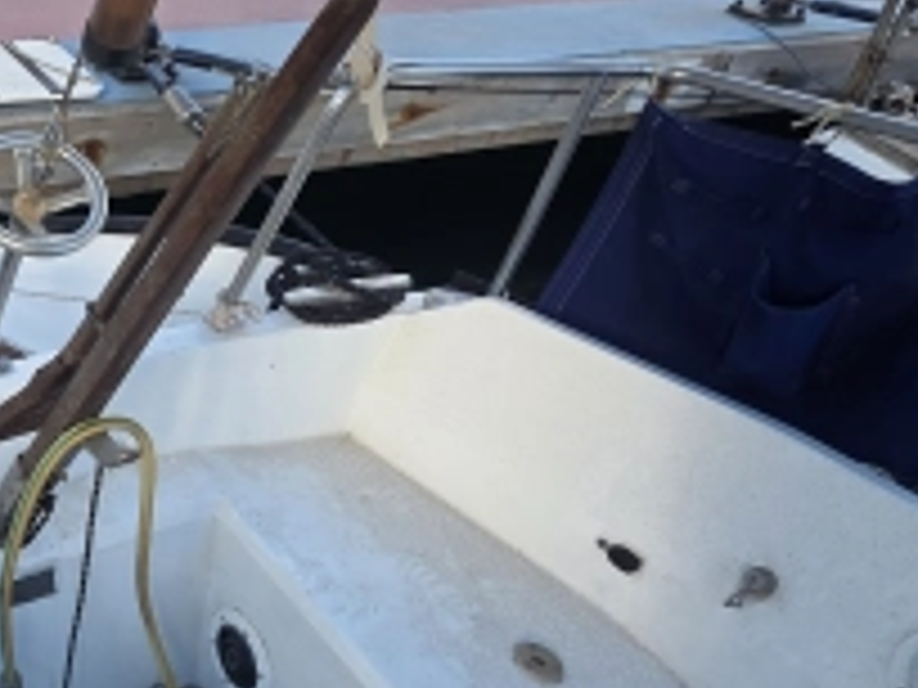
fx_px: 928
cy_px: 366
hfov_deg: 44.4
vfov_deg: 40.7
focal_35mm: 35
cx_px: -9
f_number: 1.9
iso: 40
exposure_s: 1/313
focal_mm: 2.2
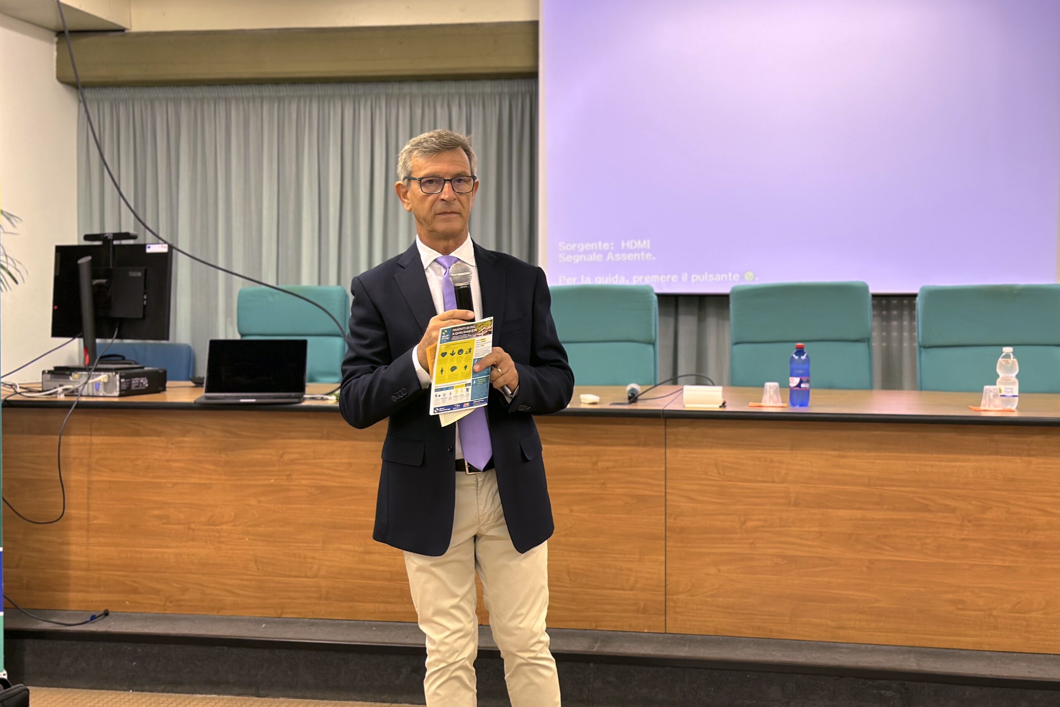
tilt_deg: -1.2
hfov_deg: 39.6
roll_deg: +0.3
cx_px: 530
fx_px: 1472
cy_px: 318
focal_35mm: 50
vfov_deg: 27.0
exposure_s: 1/50
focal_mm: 6.86
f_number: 1.78
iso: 100
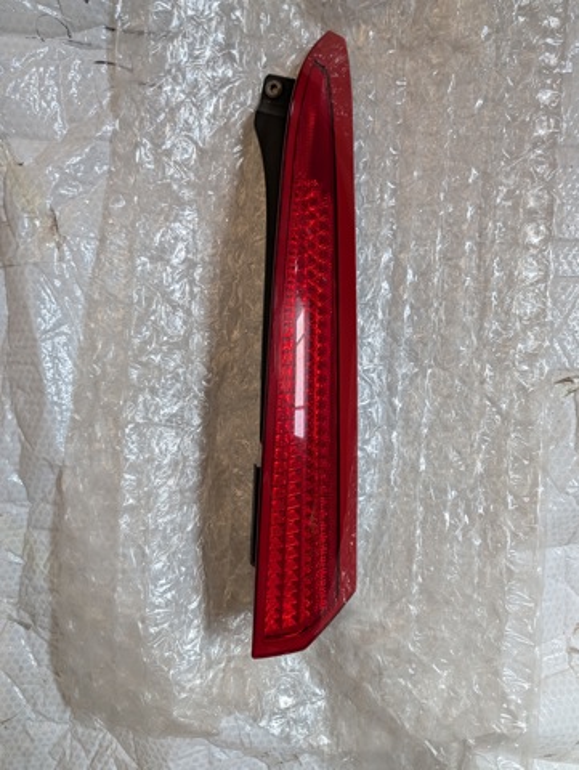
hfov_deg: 56.9
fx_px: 534
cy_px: 385
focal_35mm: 24
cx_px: 290
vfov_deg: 71.5
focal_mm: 6.9
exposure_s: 1/426
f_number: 1.68
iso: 19
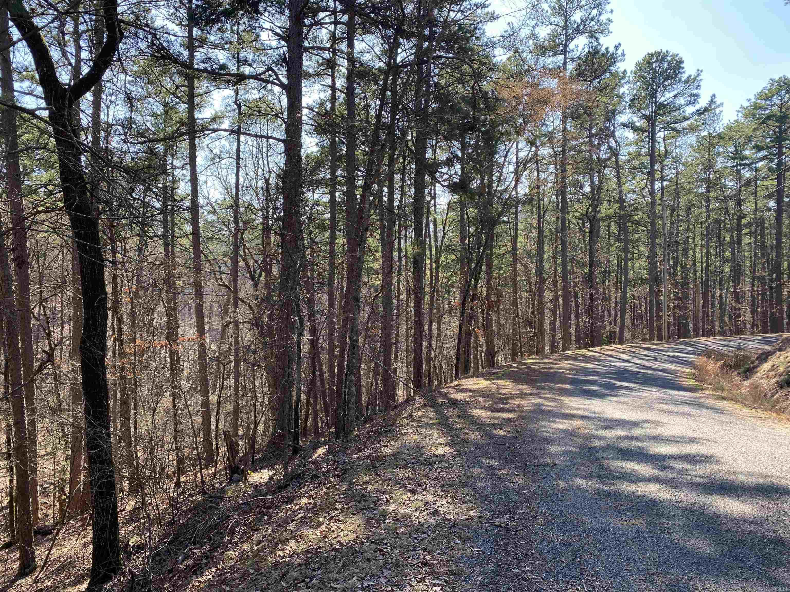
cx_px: 395
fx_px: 593
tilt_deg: -1.7
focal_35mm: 26
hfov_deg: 67.3
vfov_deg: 53.1
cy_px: 296
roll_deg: -0.3
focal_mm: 4.25
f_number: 1.8
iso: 32
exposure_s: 1/452
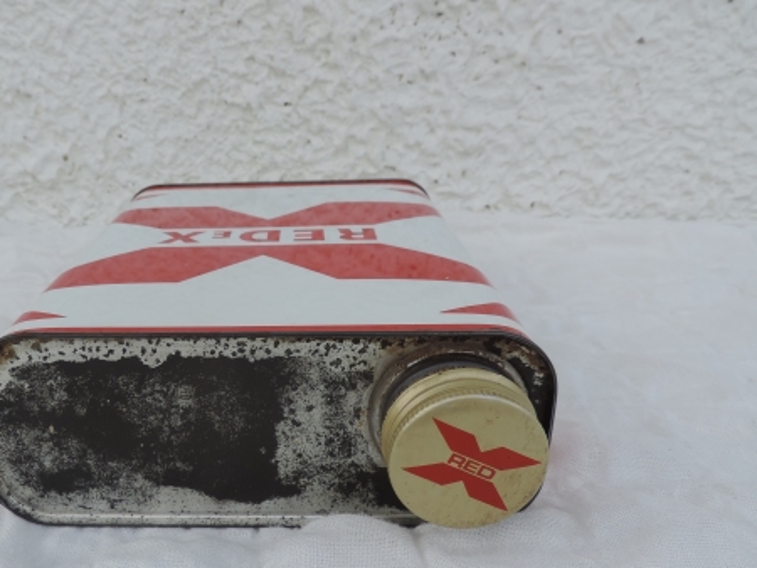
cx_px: 269
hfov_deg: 55.9
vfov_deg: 44.1
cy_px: 323
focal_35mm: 32
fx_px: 700
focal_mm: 4.3
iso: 80
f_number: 3
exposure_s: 1/320
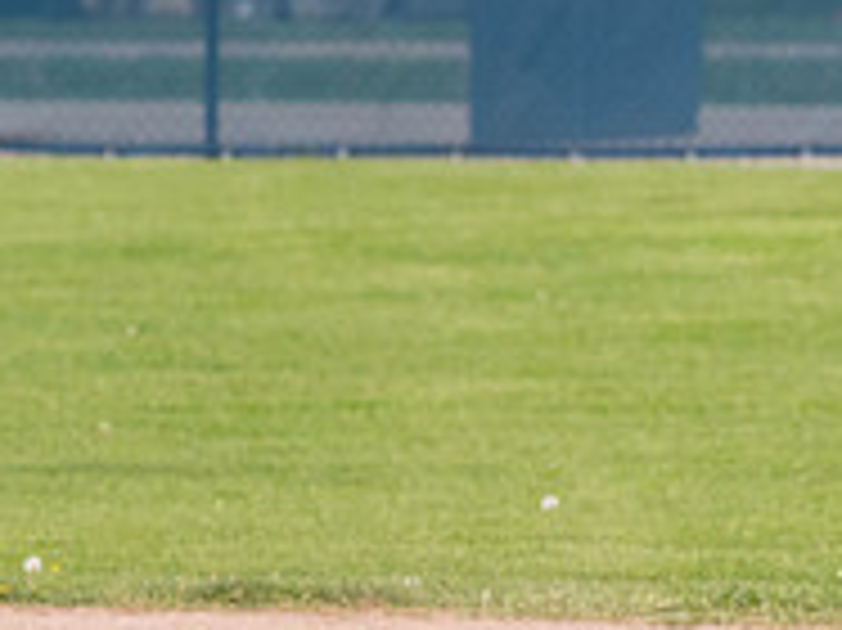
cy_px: 396
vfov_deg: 2.0
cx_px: 1229
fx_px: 17891
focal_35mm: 736
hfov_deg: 2.7
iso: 400
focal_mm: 165
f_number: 5.6
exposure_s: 1/1600
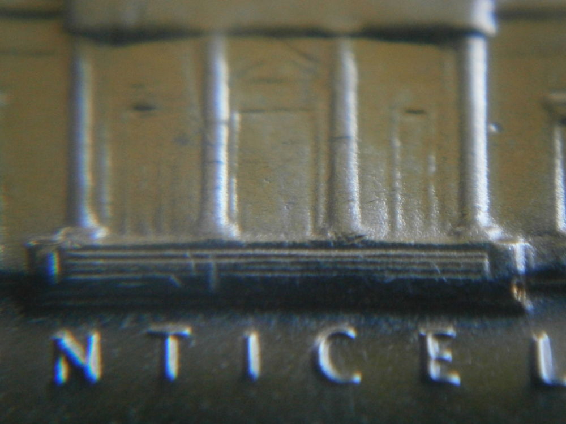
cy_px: 212
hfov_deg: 19.4
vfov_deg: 14.6
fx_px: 1651
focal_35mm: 101
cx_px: 283
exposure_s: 1/250
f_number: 5.4
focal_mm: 17.8
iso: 640
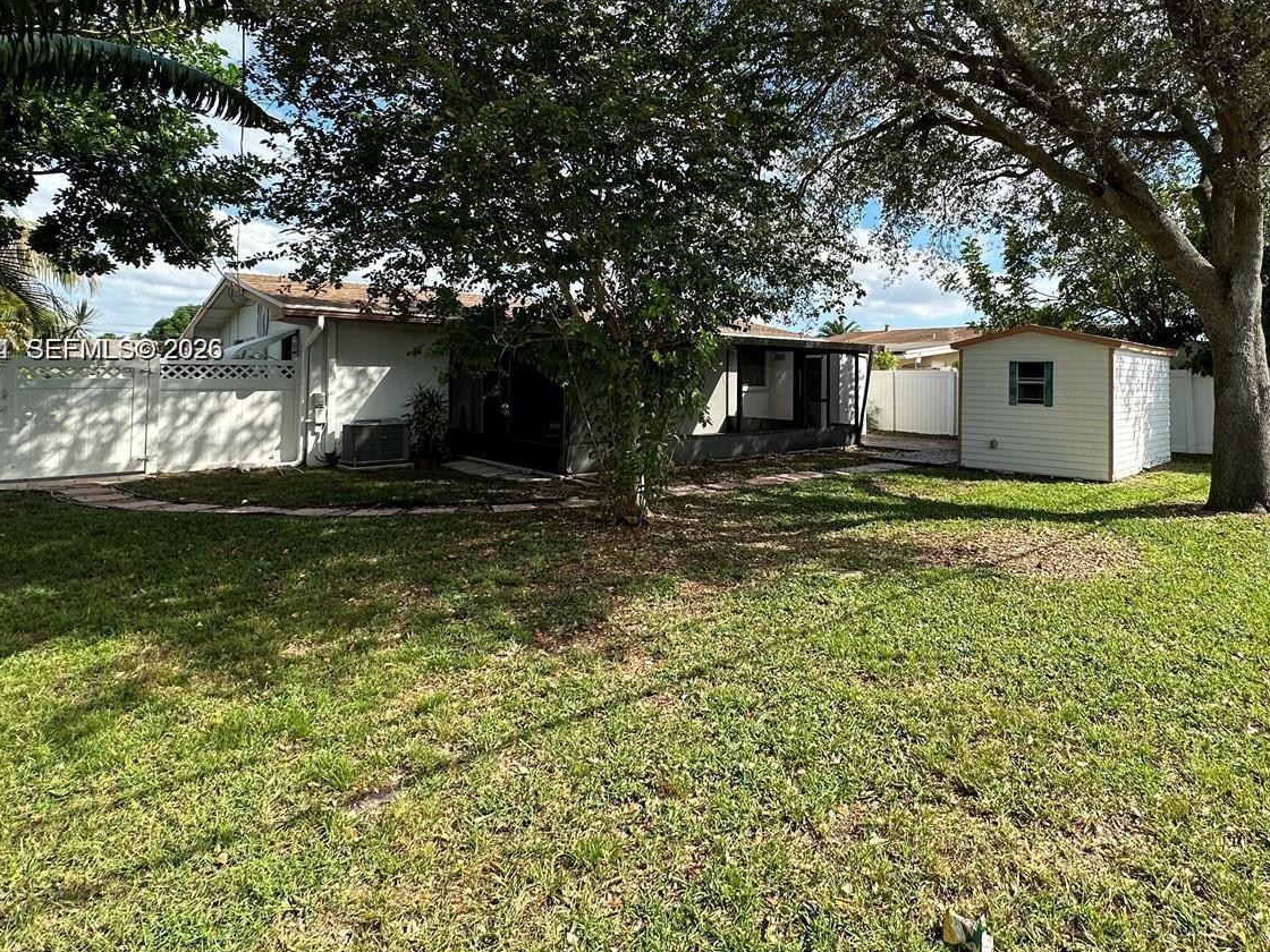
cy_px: 351
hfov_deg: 80.5
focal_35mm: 20
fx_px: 734
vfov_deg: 64.9
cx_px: 777
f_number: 2.2
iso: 40
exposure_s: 1/729
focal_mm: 2.22
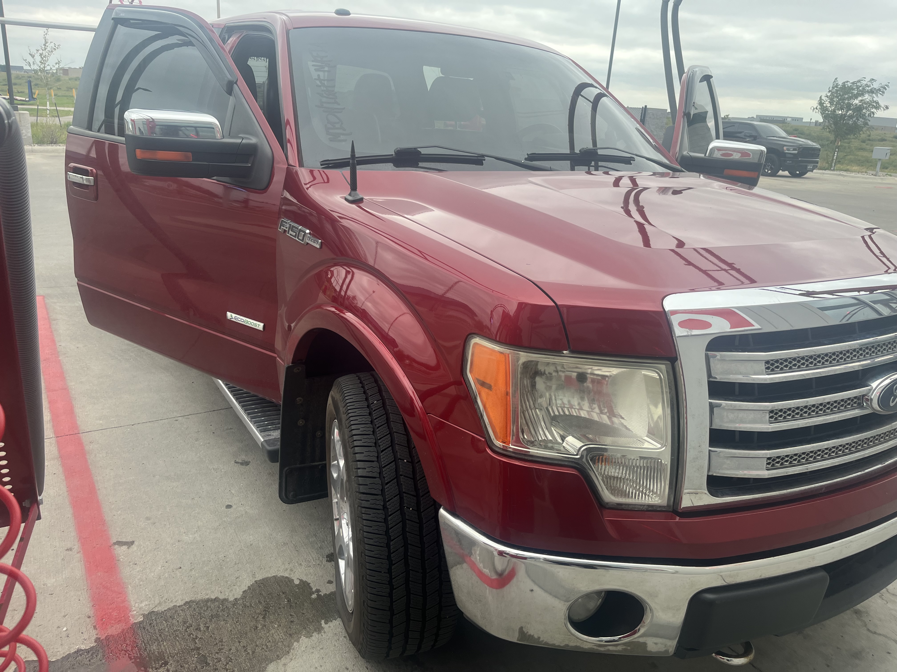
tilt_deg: -18.7
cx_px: 448
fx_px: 674
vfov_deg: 53.1
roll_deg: -3.8
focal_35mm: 26
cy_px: 336
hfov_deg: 67.3
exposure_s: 1/409
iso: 50
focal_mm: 5.1
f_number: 1.6
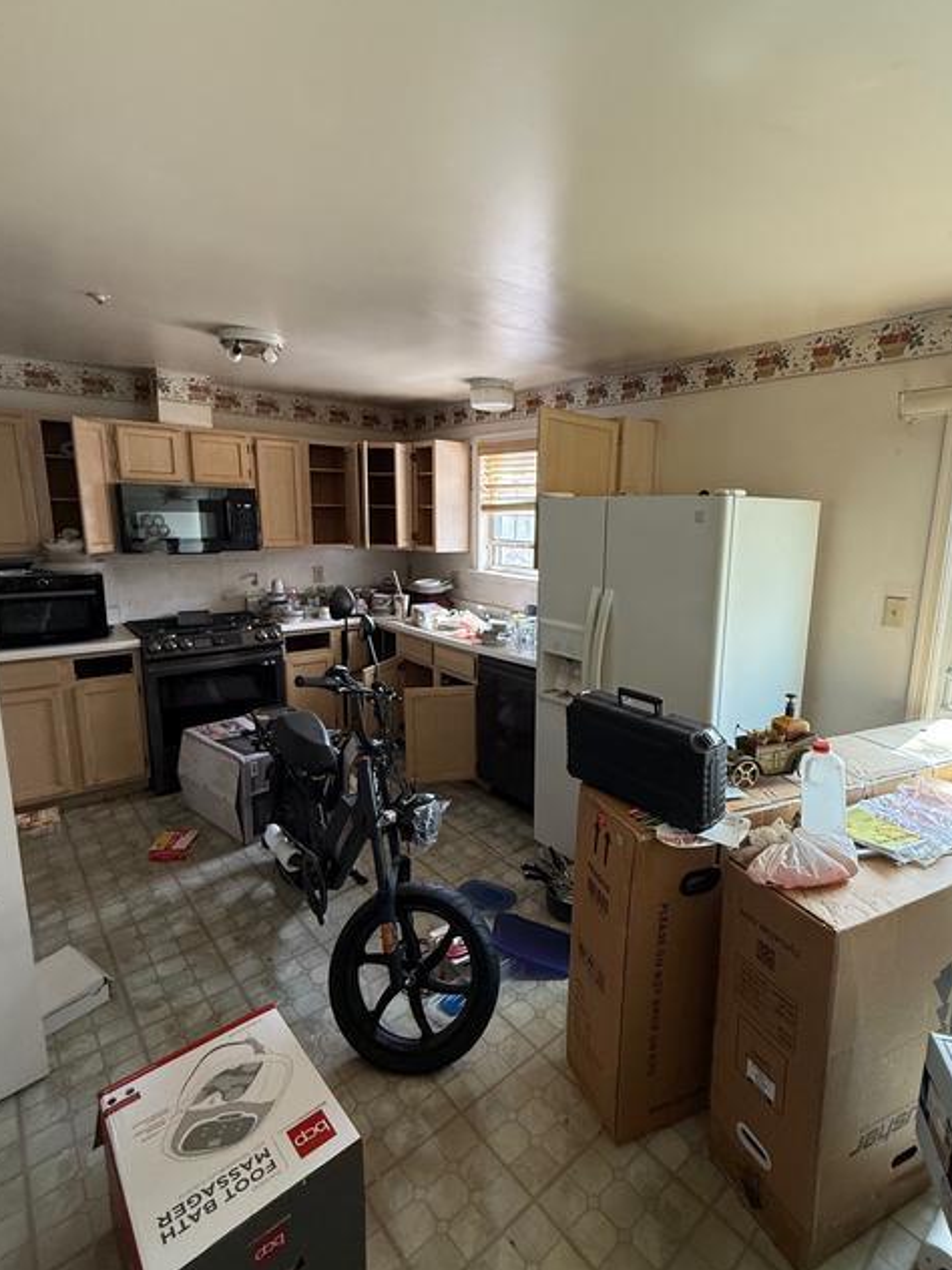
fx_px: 623
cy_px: 633
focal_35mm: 17
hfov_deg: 74.4
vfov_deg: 91.0
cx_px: 534
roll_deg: -1.8
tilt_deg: -7.6
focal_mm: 2.22
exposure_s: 1/99
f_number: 2.2
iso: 250
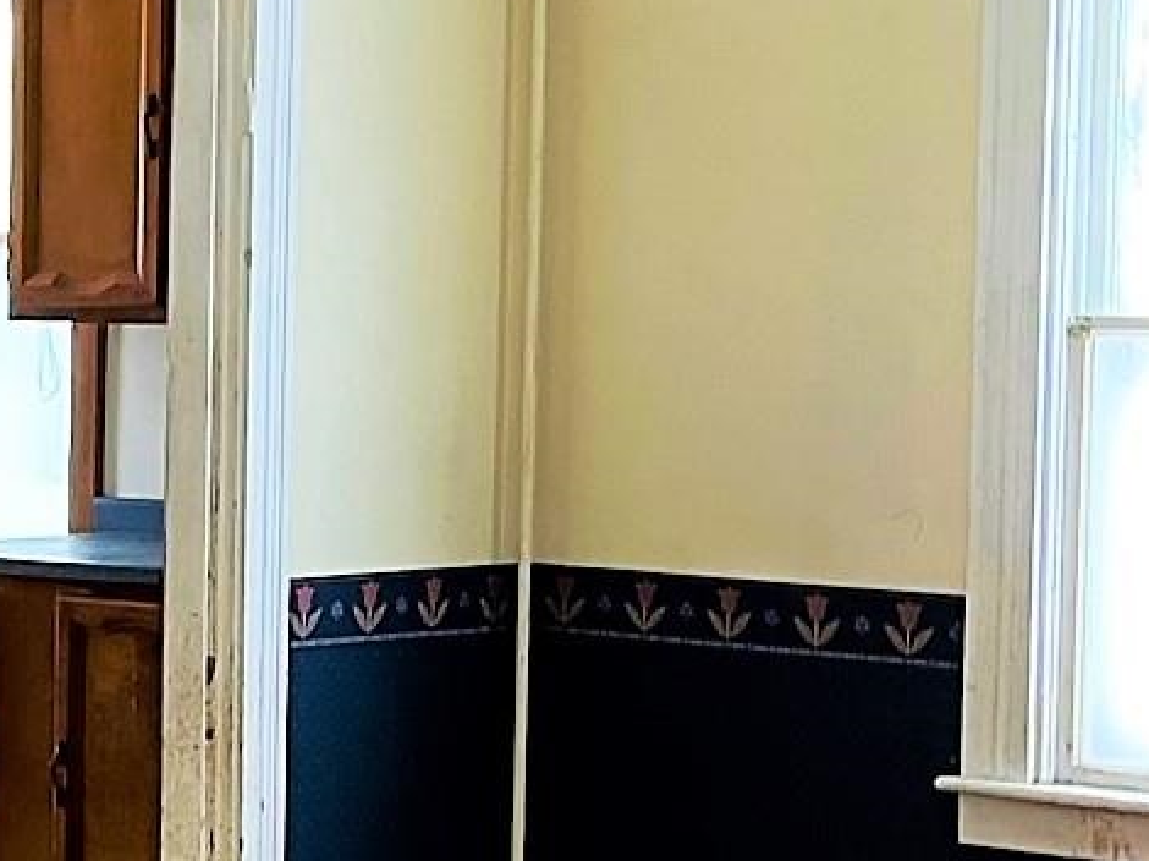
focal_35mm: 108
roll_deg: +0.4
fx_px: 3583
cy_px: 576
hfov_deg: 16.2
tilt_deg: -4.4
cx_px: -698
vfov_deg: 13.7
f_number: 1.6
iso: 125
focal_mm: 5.1
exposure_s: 1/87
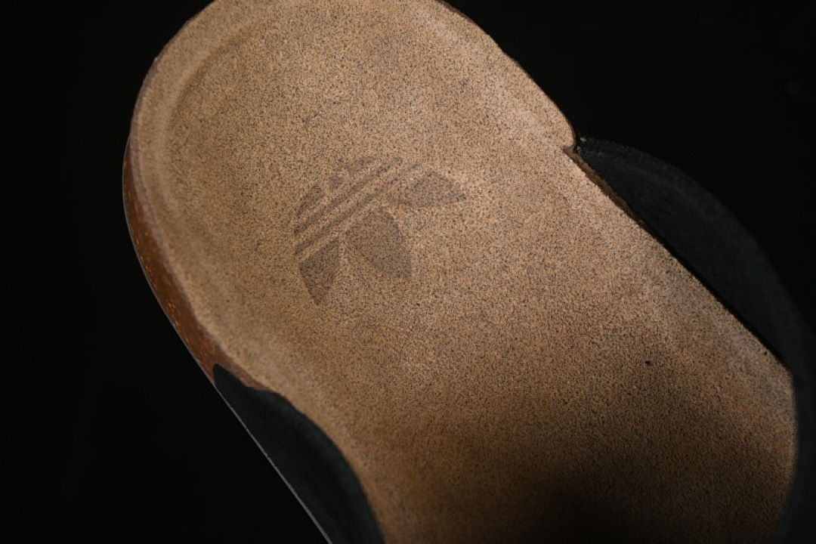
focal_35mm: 75
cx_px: 408
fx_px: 1700
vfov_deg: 18.2
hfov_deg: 27.0
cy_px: 272
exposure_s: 1/50
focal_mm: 50
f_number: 6.3
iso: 160
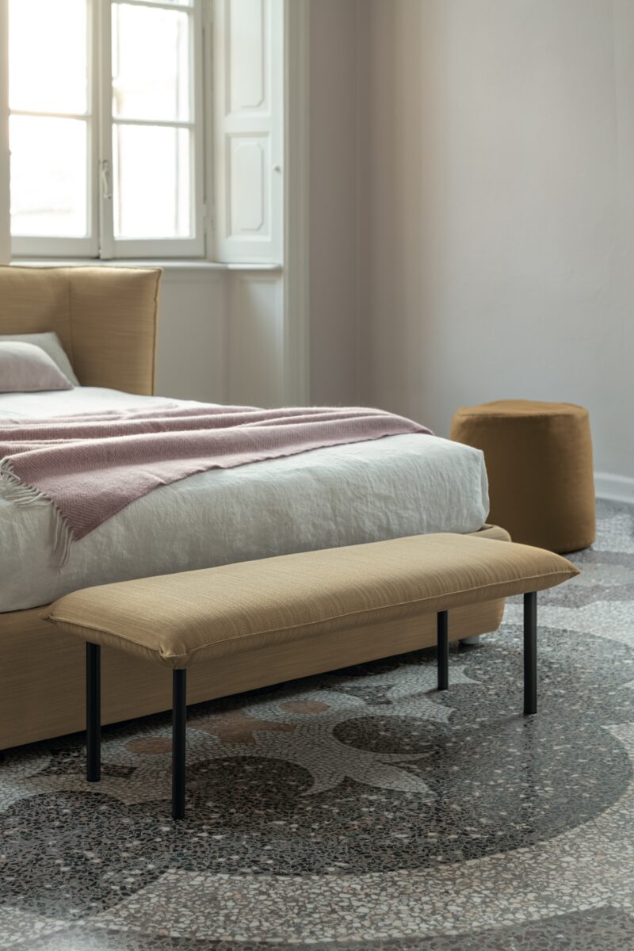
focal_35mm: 58
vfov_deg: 34.5
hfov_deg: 23.4
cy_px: 476
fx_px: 1532
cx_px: 317
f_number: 5.6
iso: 125
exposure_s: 1.3
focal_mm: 58
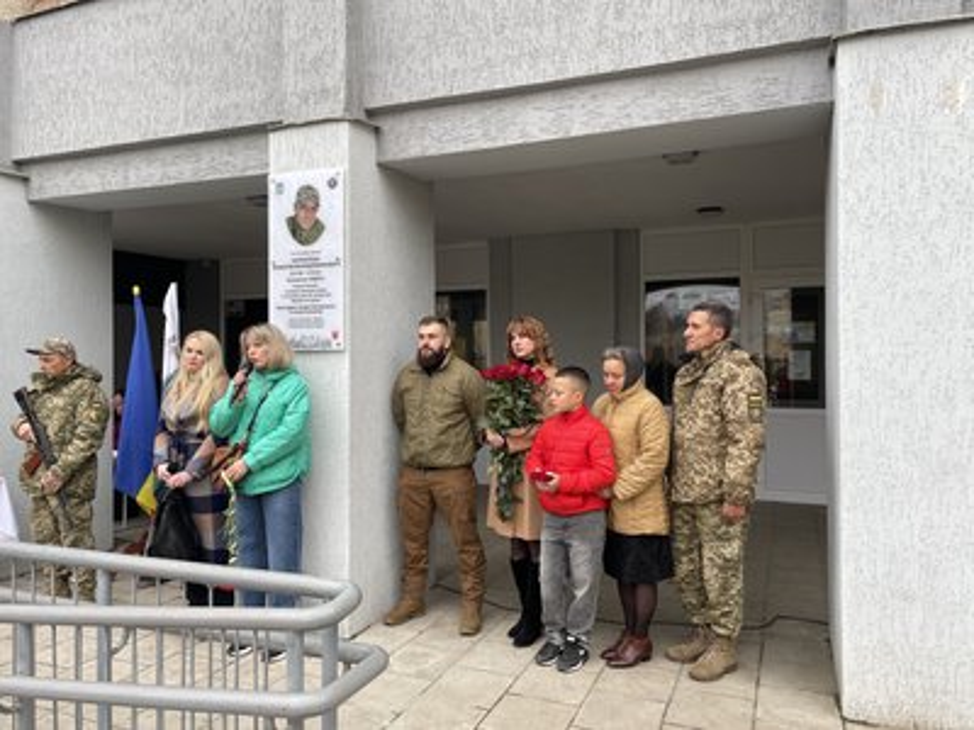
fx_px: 732
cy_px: 365
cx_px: 487
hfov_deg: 67.3
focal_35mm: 26
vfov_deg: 53.1
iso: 32
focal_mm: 4.2
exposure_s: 1/121
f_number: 1.6
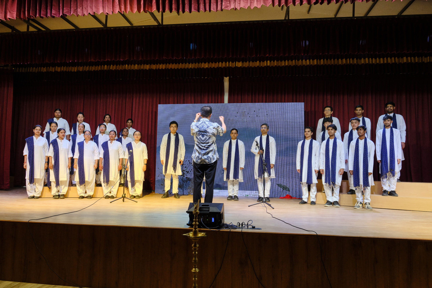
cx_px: 216
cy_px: 144
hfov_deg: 69.4
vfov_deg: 49.6
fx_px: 312
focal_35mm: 26
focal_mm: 17
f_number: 5.6
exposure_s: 1/125
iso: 2000
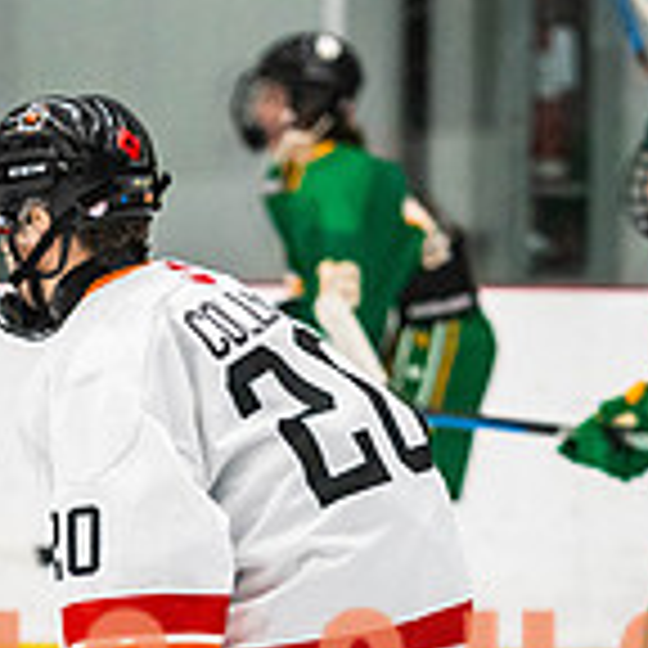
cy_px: 722
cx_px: 122
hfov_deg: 3.4
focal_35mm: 516
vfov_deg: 3.4
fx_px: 10928
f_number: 2.8
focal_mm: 112
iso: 1400
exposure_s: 1/640
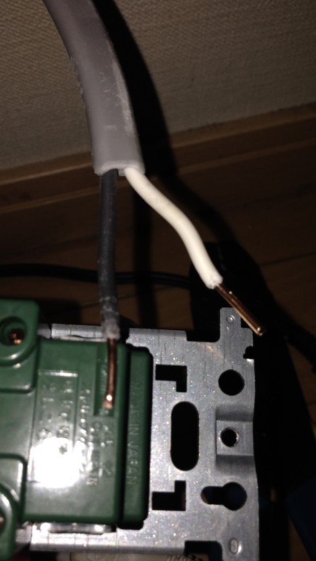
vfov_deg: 54.0
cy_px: 279
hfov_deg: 32.0
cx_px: 142
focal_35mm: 37
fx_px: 551
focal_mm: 4.12
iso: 50
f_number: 2.4
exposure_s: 1/311
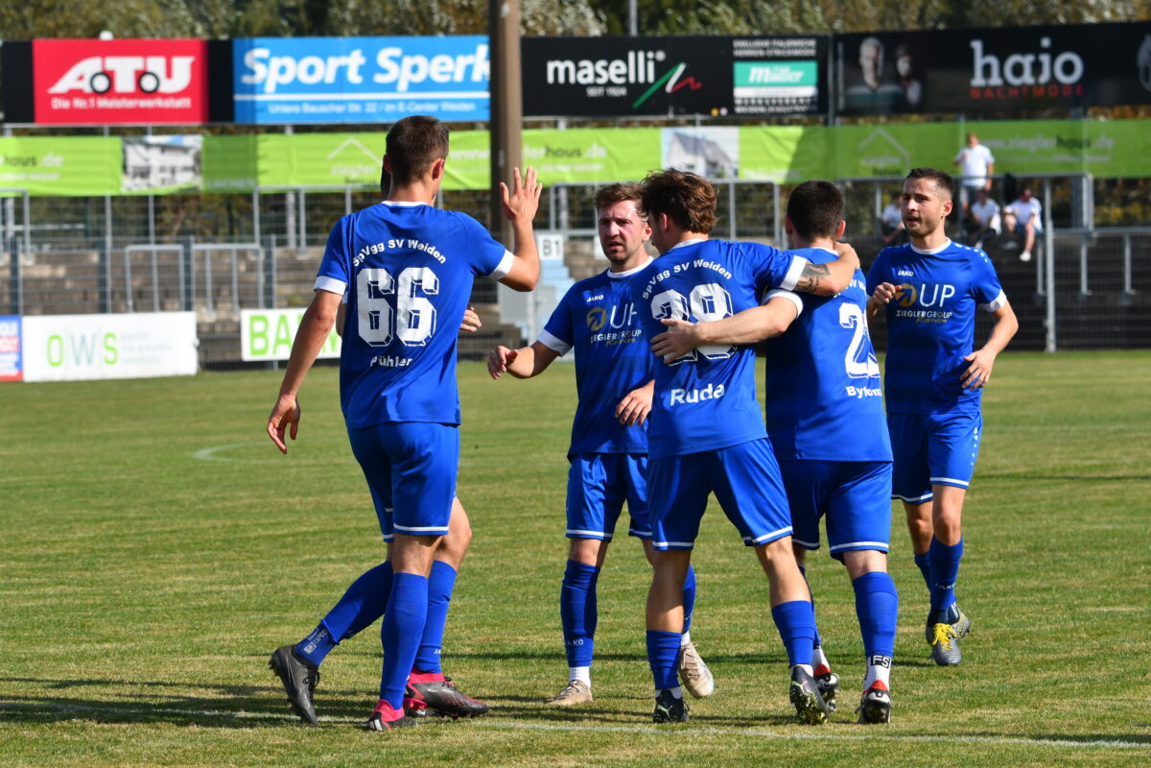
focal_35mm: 240
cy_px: 384
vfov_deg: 5.7
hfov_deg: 8.6
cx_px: 576
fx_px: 7673
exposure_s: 1/1600
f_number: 7.1
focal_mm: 160
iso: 400
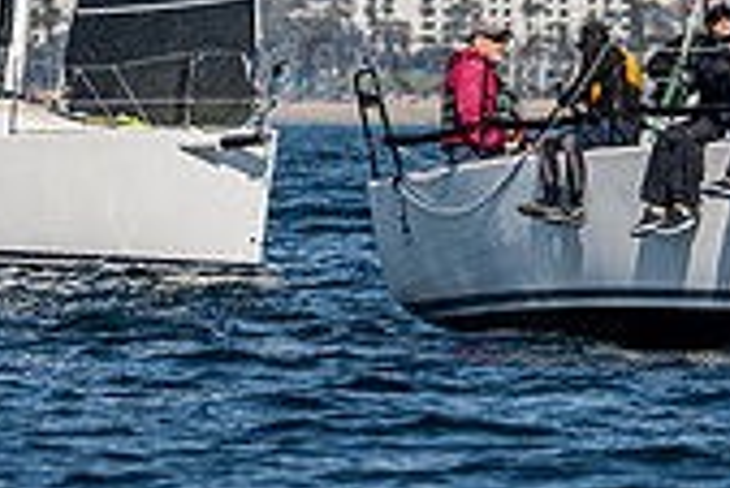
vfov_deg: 1.5
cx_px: 312
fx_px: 19097
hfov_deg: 2.2
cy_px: -520
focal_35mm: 941
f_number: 5
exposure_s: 1/4000
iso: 400
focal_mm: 200
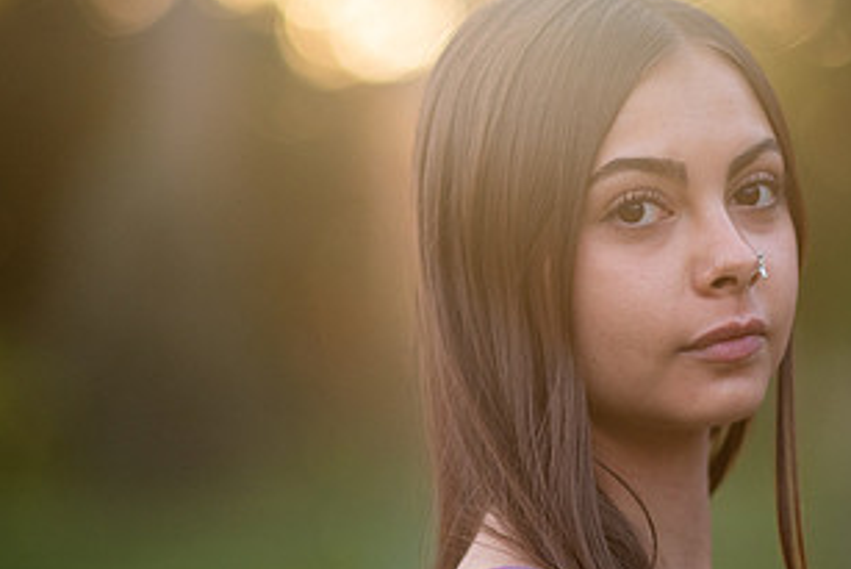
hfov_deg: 9.7
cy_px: 382
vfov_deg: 6.5
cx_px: 495
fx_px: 4990
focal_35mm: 211
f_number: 2
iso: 800
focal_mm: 105
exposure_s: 1/3200
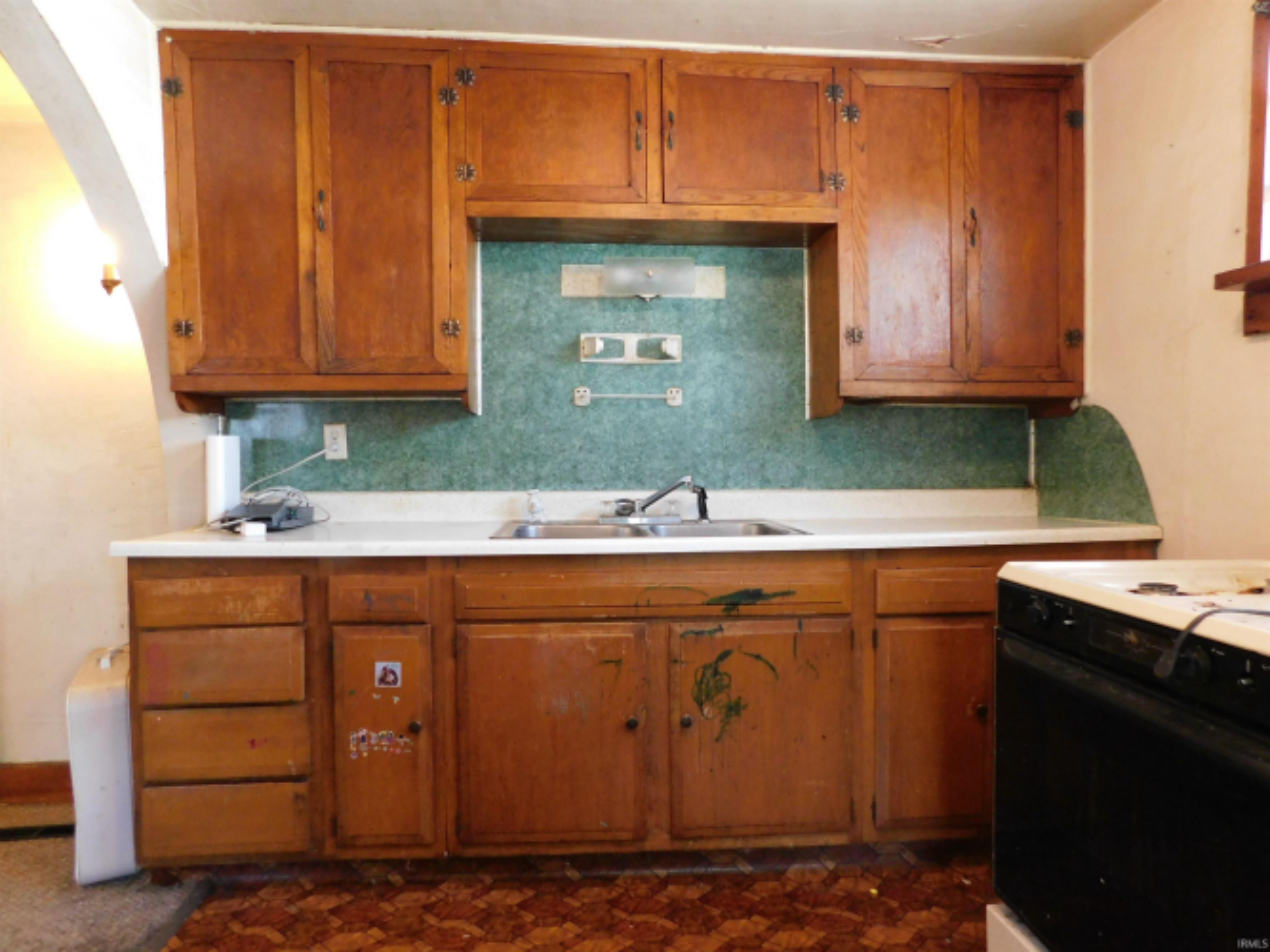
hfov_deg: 73.9
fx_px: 844
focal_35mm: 23
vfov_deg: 58.9
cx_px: 635
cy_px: 476
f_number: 3
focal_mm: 4
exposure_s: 1/25
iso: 400
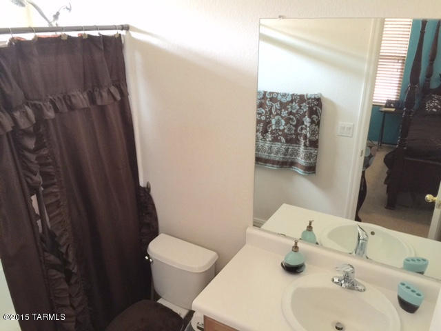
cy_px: 166
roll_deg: +0.0
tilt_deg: -21.5
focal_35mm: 29
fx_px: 369
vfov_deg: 48.2
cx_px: 220
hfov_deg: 61.7
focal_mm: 4.15
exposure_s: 1/15
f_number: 2.2
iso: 64
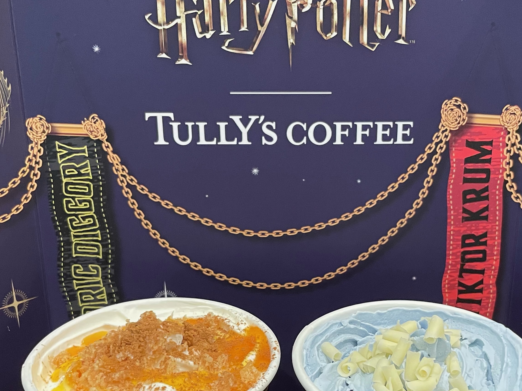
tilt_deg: -27.5
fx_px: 694
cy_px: 303
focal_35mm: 46
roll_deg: -1.0
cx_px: 303
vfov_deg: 30.9
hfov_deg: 41.1
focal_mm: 4.2
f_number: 1.6
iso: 400
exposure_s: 1/50
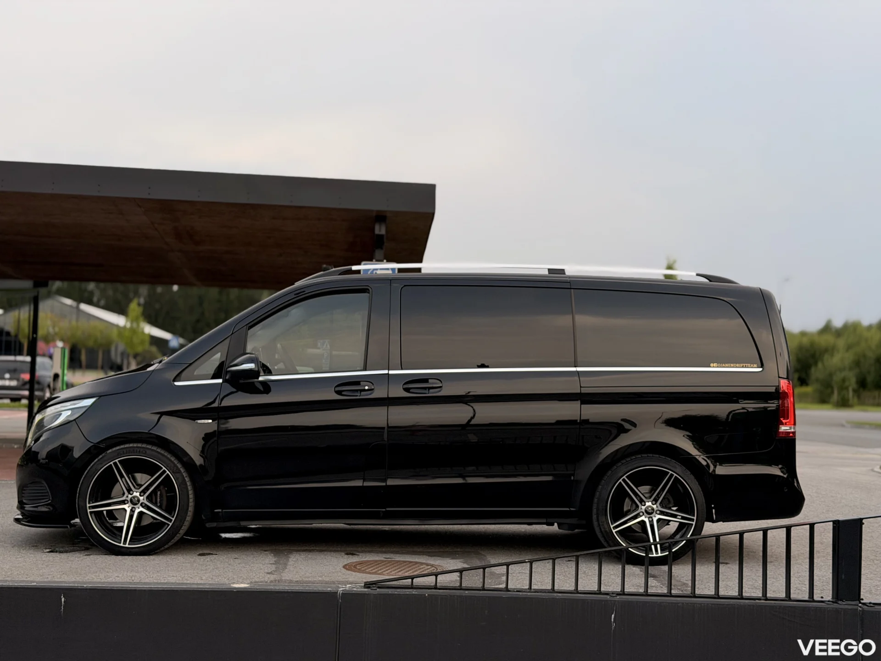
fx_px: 1222
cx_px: 440
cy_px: 330
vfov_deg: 30.3
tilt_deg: +2.4
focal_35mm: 48
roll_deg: -1.5
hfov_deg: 39.7
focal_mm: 6.76
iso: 64
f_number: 1.78
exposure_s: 1/223
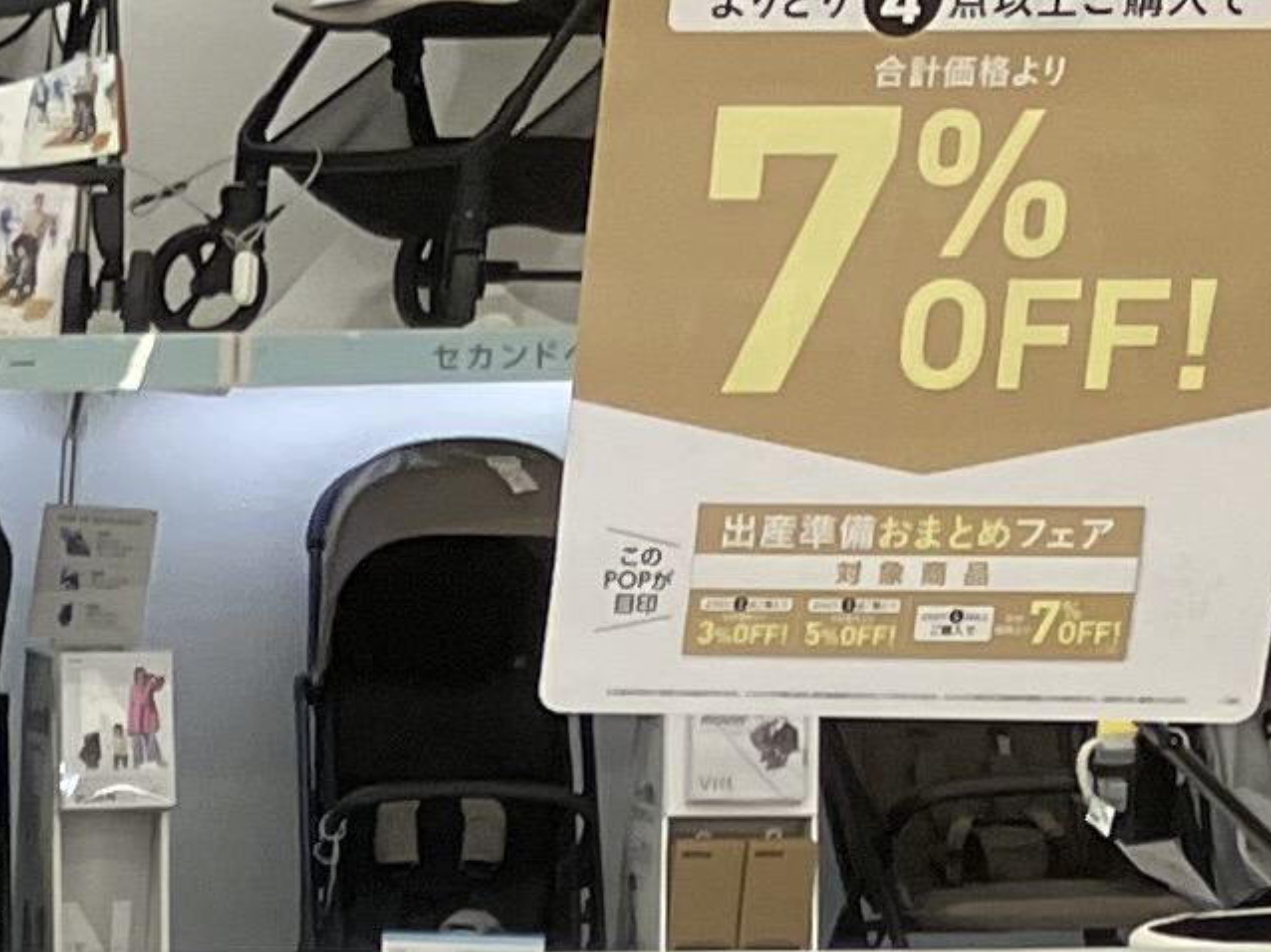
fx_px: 6496
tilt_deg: -17.5
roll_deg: +2.3
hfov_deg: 9.9
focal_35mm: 177
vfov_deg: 7.8
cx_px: -1731
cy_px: 2278
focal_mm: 3.99
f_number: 1.8
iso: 64
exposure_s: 1/120
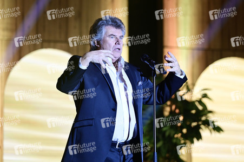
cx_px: 122
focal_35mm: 200
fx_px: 1355
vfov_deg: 6.9
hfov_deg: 10.3
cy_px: 81
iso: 1400
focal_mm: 200
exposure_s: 1/200
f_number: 2.8
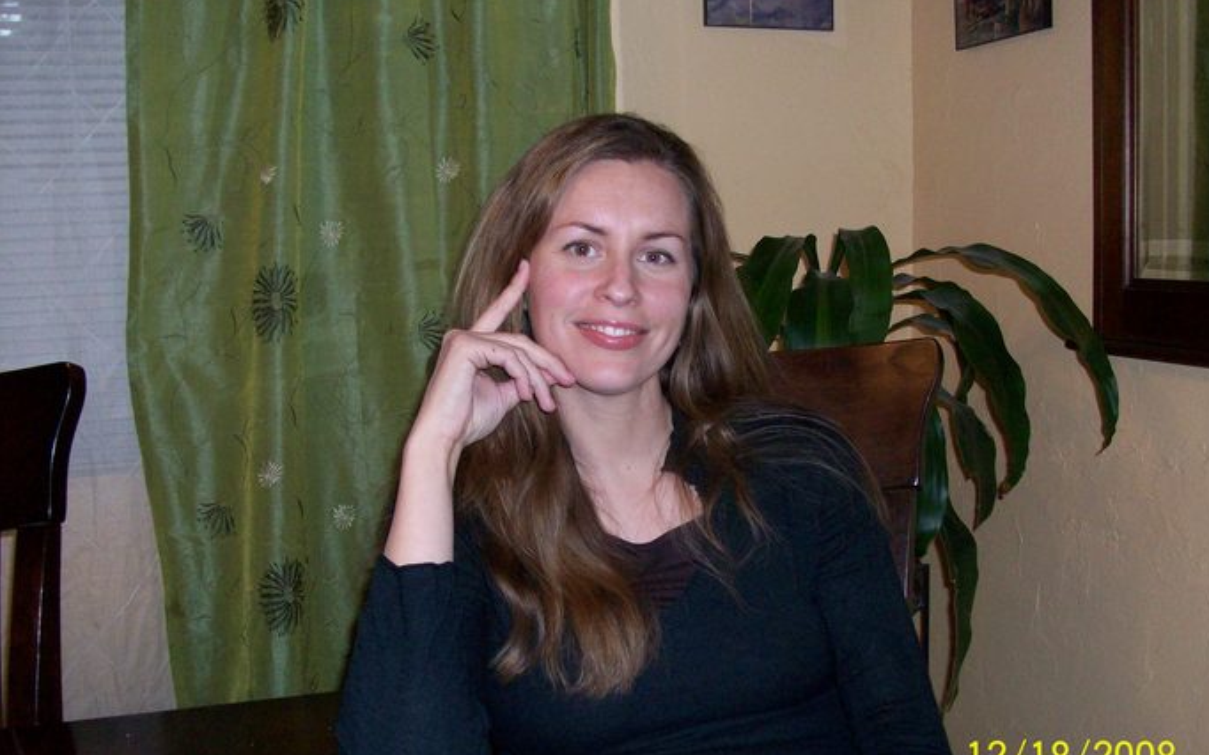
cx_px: 619
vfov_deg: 34.4
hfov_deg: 52.8
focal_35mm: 37
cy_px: 403
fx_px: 1219
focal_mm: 5.7
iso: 160
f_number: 2.8
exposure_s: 1/60
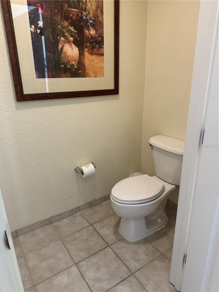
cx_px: 110
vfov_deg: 71.6
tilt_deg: -20.2
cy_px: 146
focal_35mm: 24
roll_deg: +1.4
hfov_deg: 56.8
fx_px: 202
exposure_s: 1/60
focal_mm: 6.76
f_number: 1.78
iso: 200
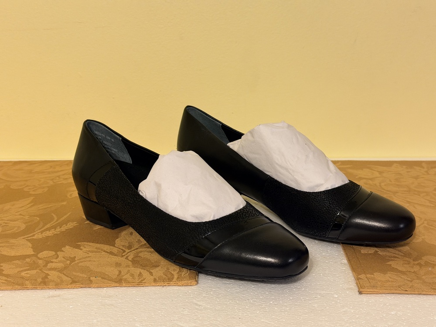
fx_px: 605
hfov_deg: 39.7
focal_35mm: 48
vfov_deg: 30.3
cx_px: 218
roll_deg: +0.8
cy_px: 164
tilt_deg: -17.9
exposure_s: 1/60
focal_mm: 6.76
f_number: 1.78
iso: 200
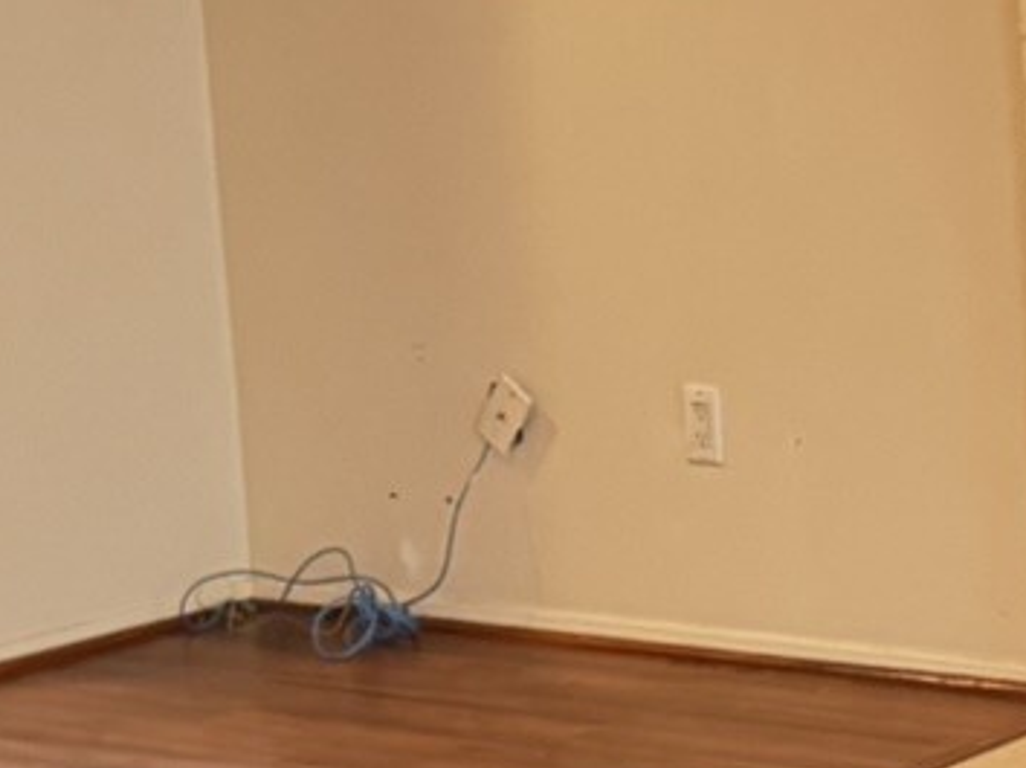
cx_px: 1177
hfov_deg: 13.9
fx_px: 4117
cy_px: 388
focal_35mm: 139
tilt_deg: -8.8
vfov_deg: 10.7
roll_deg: +3.1
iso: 1000
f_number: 1.78
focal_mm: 6.76
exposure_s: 1/40
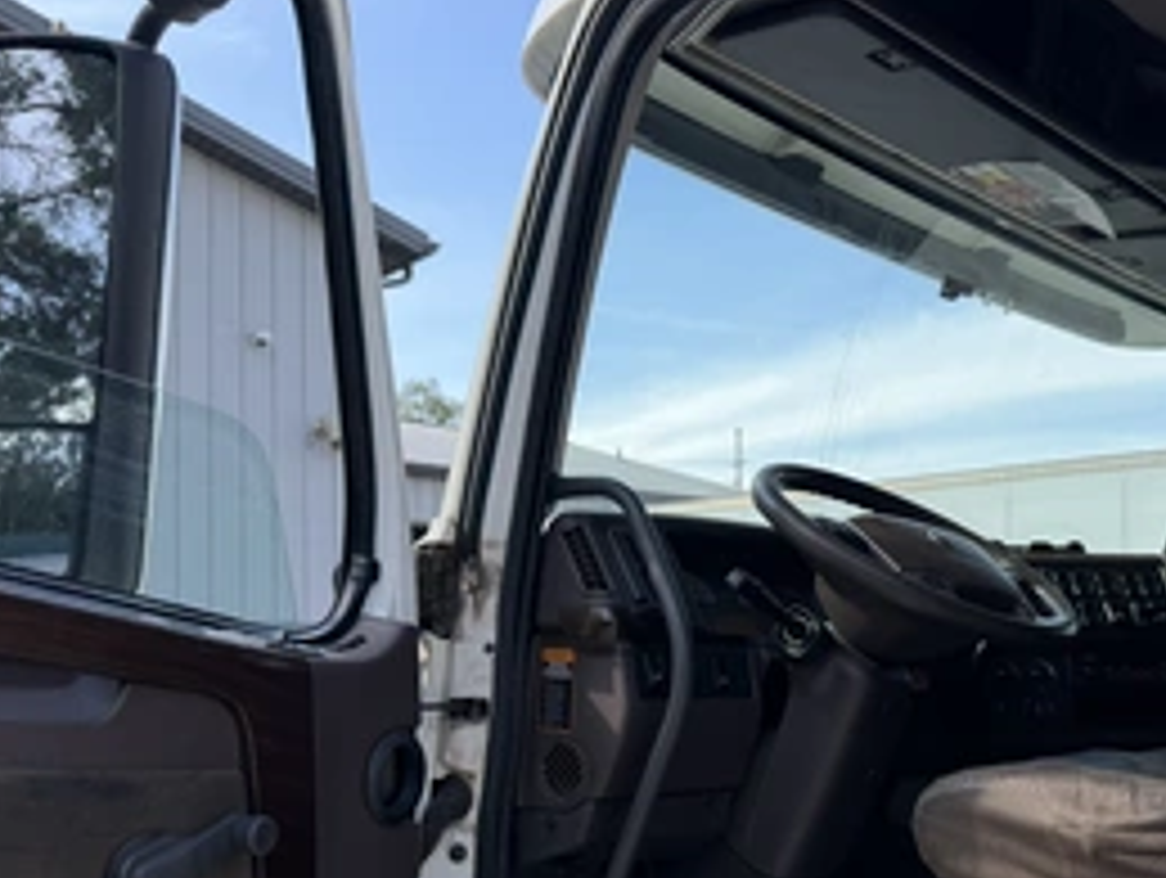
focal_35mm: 37
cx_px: 774
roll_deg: +3.1
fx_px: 1248
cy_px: 617
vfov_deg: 38.1
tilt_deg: +6.6
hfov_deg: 49.2
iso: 80
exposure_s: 1/1689
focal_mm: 6.76
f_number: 1.78
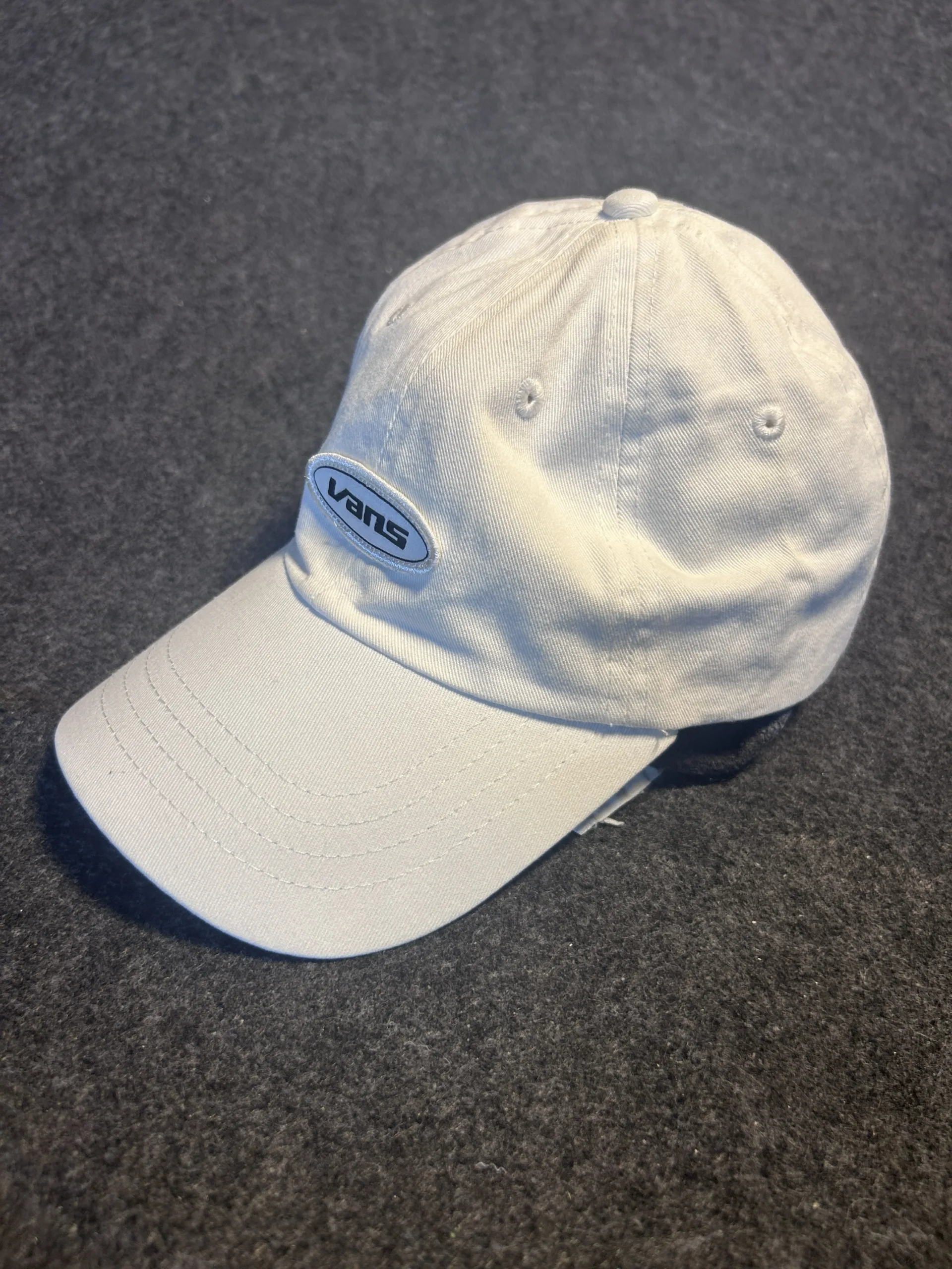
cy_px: 634
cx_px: 476
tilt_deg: -56.7
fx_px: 953
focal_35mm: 26
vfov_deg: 67.3
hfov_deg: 53.1
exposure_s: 1/50
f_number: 1.5
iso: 64
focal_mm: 5.7
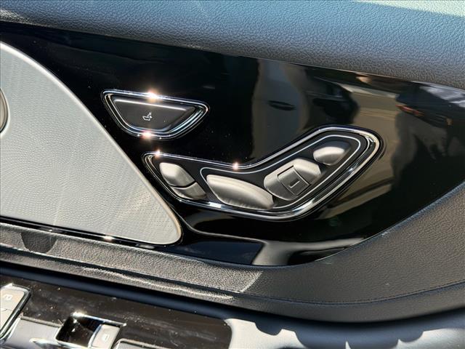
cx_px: 232
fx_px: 645
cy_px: 174
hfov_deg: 39.7
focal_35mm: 48
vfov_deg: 30.3
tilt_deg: -36.8
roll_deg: +1.9
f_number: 1.78
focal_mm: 6.76
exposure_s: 1/407
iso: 80
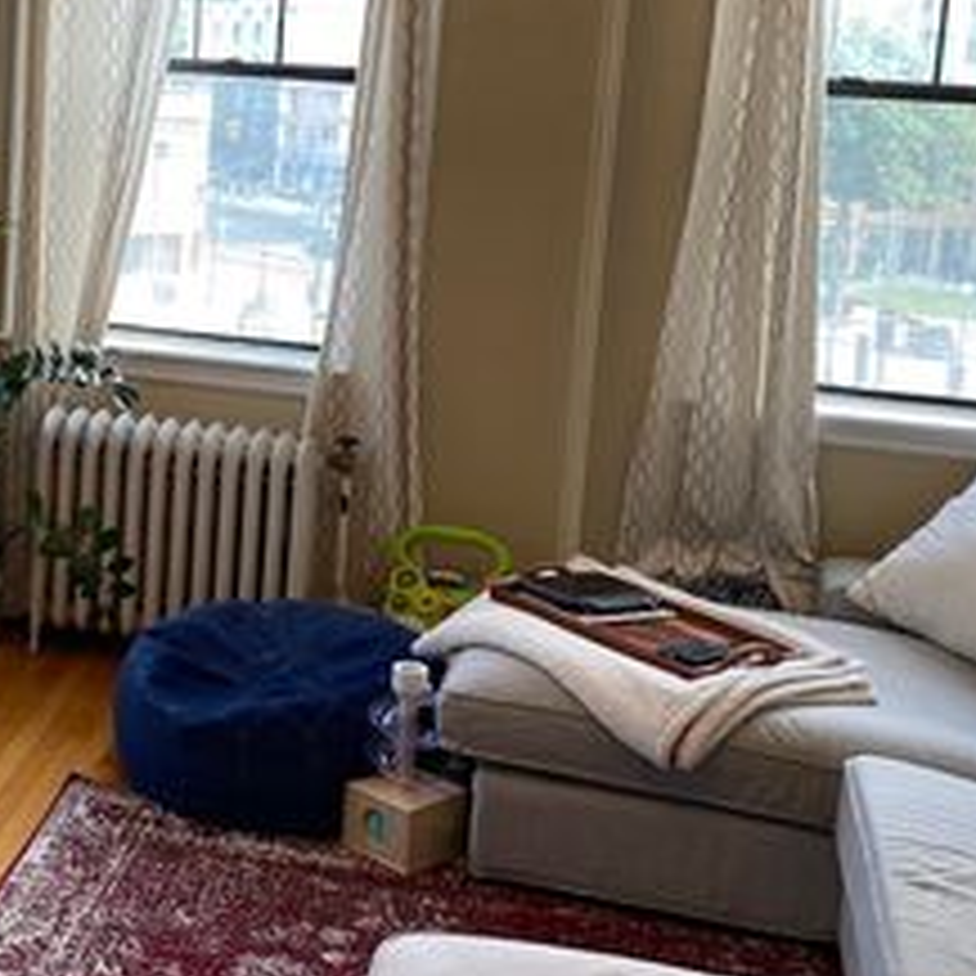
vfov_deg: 31.8
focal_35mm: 53
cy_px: 290
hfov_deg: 31.0
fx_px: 1691
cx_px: 126
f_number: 1.8
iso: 40
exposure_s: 1/120
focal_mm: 4.25
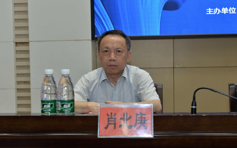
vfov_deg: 22.7
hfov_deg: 35.7
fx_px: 368
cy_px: 80
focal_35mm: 57
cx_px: 118
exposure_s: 1/50
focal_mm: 55
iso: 400
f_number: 5
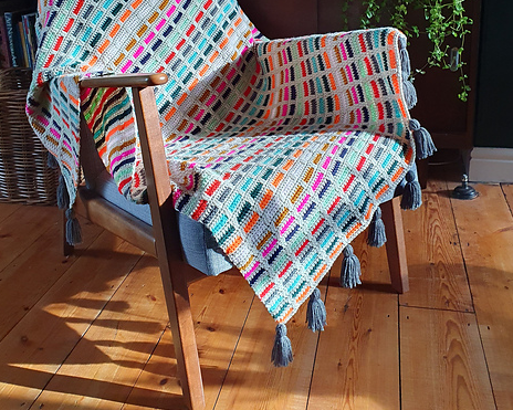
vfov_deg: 40.5
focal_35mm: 35
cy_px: 83
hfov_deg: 51.5
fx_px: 531
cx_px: 250
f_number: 2.4
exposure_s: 1/100
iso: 320
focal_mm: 4.32
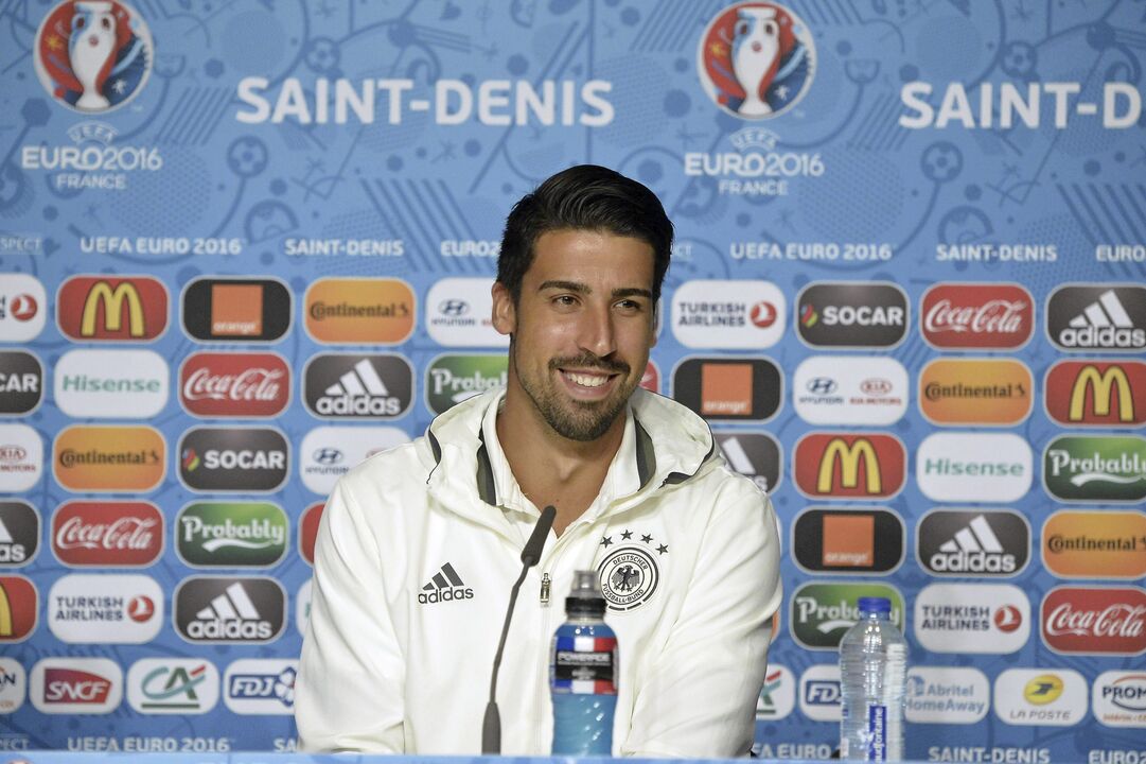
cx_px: 573
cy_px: 382
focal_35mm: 260
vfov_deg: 5.3
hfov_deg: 7.9
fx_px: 8274
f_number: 5.6
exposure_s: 1/320
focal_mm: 260
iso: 8000
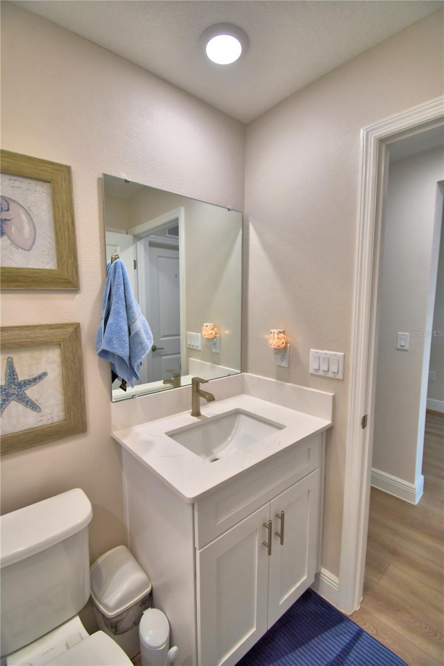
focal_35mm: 15
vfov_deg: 100.4
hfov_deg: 77.3
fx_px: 277
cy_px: 333
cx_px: 222
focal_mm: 10
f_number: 4.5
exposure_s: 1/125
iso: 280
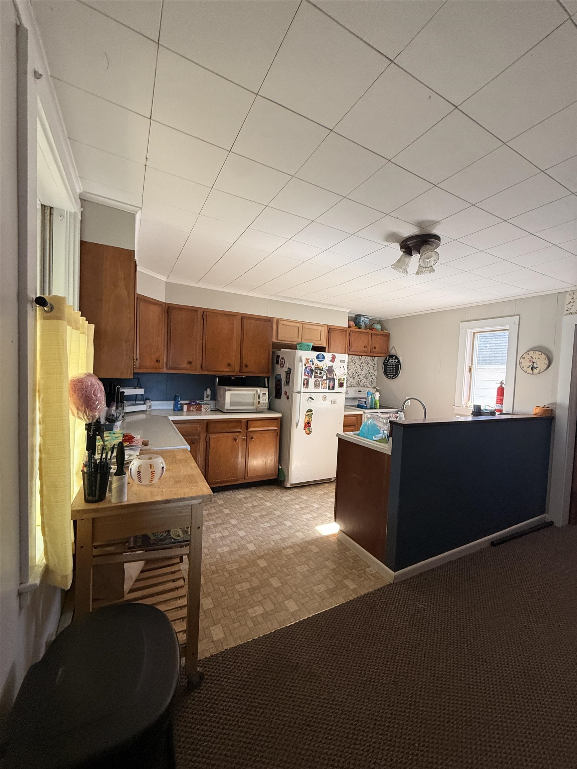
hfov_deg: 85.7
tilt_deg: -1.4
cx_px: 288
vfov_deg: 102.1
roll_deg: -3.1
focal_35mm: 14
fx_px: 311
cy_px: 384
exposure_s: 1/99
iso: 250
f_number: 2.2
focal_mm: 2.22
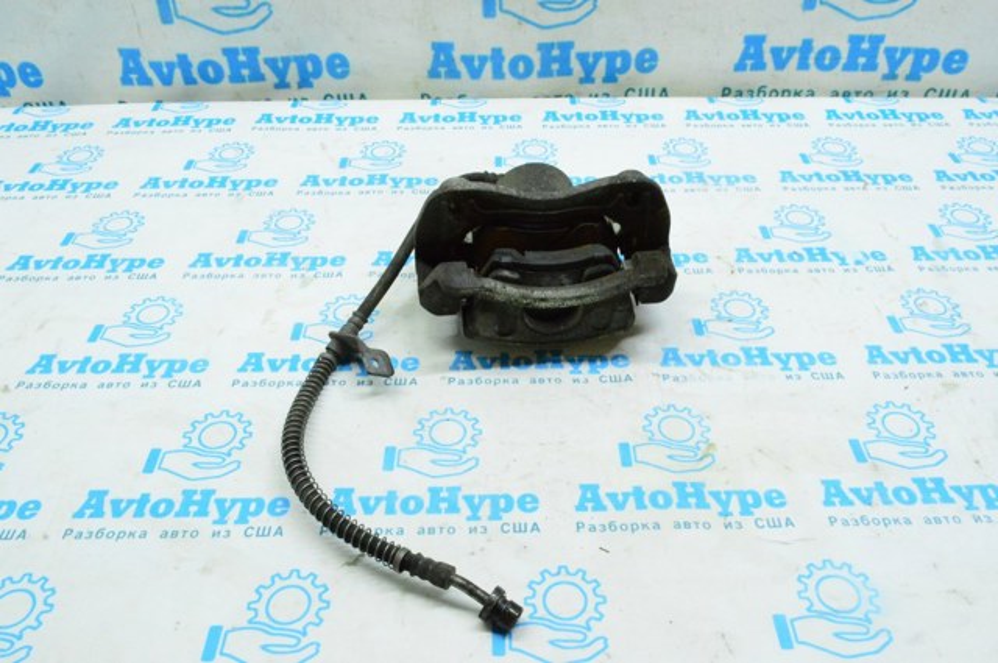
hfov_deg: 62.0
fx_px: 831
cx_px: 499
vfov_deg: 43.5
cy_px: 332
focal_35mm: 30
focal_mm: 20
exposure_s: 1/25
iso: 6400
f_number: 25
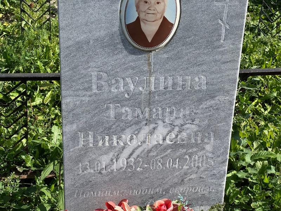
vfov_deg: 19.1
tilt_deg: -28.8
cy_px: 106
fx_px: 625
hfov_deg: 25.3
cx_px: 140
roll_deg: -1.8
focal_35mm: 77
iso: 32
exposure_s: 1/463
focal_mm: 9
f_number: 2.8
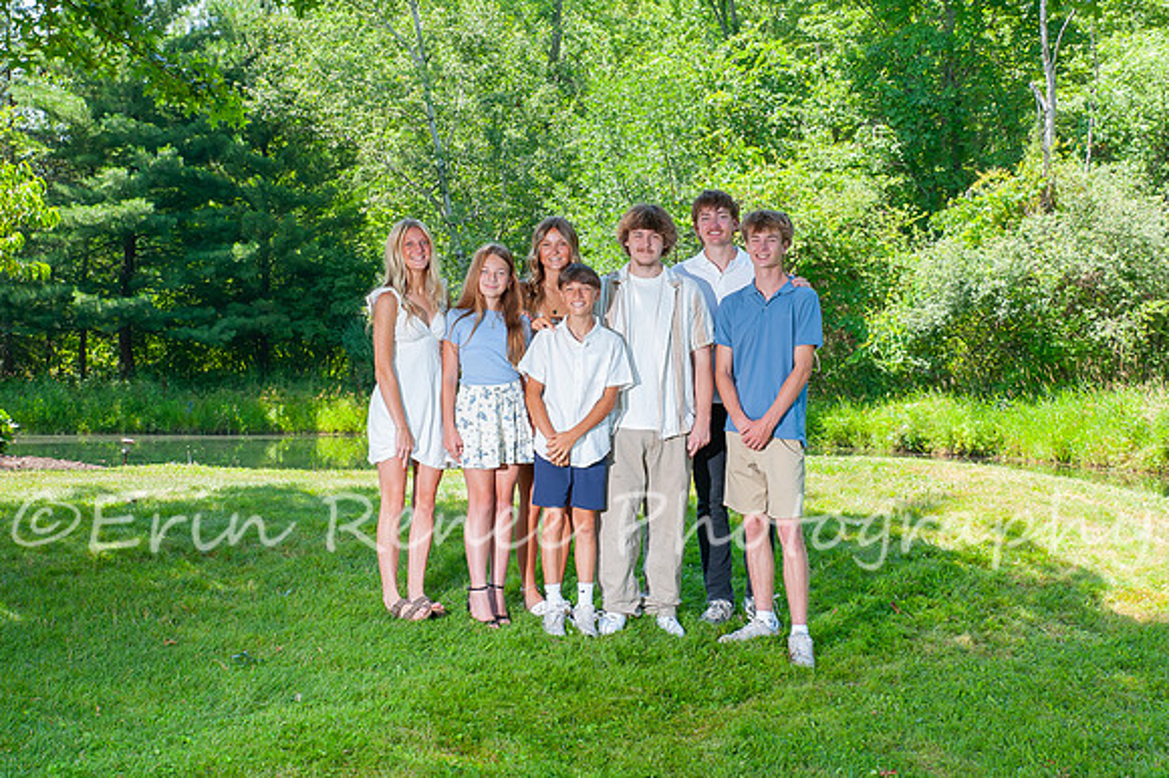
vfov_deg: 21.0
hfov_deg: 31.0
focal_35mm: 65
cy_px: 353
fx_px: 2097
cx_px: 738
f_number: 13
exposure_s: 1/160
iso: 640
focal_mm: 46
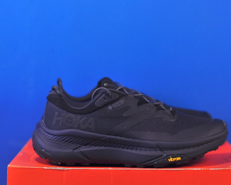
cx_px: 130
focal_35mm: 86
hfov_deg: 22.2
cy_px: 92
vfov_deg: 17.9
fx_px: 588
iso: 250
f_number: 2.5
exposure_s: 1/320
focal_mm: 50
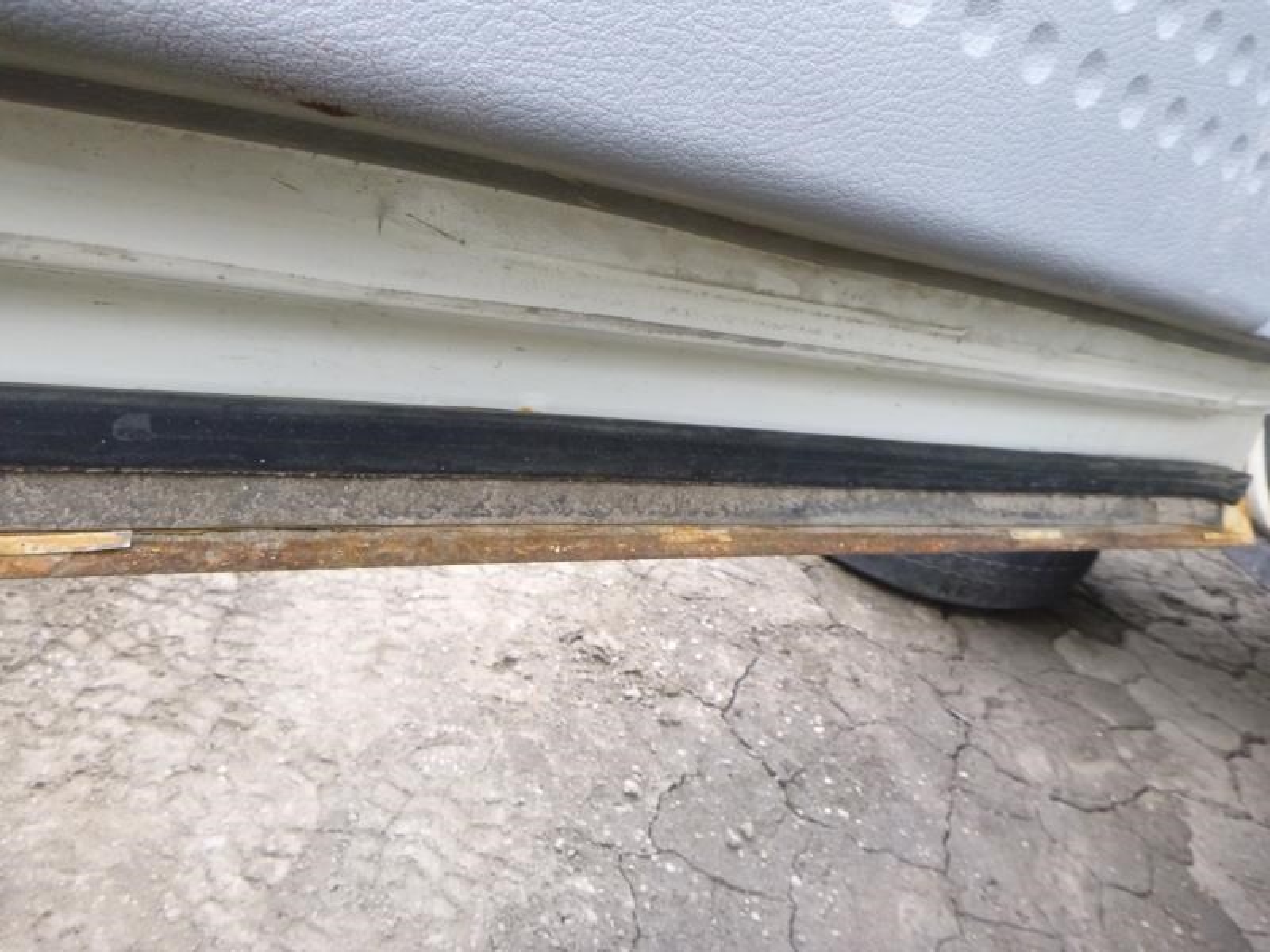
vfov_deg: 54.9
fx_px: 917
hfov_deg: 69.4
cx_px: 635
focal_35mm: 25
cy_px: 476
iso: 320
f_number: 3.9
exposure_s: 1/60
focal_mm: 4.5
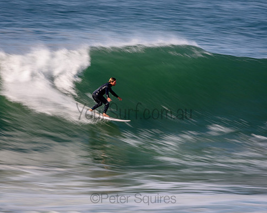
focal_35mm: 747
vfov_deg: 2.1
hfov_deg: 2.6
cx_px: 133
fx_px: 5904
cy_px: 106
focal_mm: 440
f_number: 16
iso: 100
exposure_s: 1/25
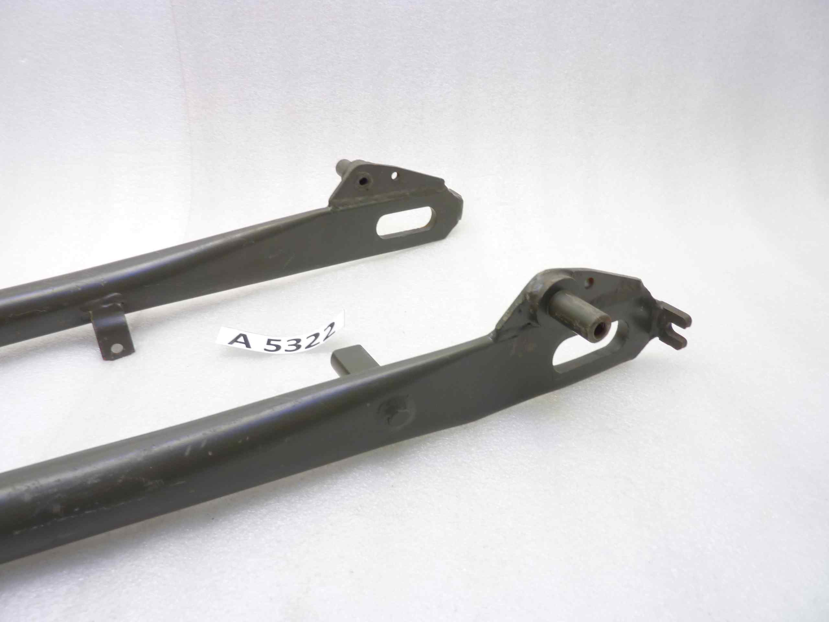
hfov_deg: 69.4
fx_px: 599
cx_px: 414
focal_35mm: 25
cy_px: 311
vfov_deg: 54.9
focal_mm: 4.1
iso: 80
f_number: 3.3
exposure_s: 1/10
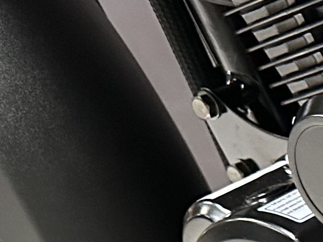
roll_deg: -3.8
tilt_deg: -17.8
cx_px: 945
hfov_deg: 10.0
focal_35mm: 152
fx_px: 1418
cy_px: 526
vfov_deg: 9.0
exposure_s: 1/60
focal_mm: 6.86
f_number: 1.78
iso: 640
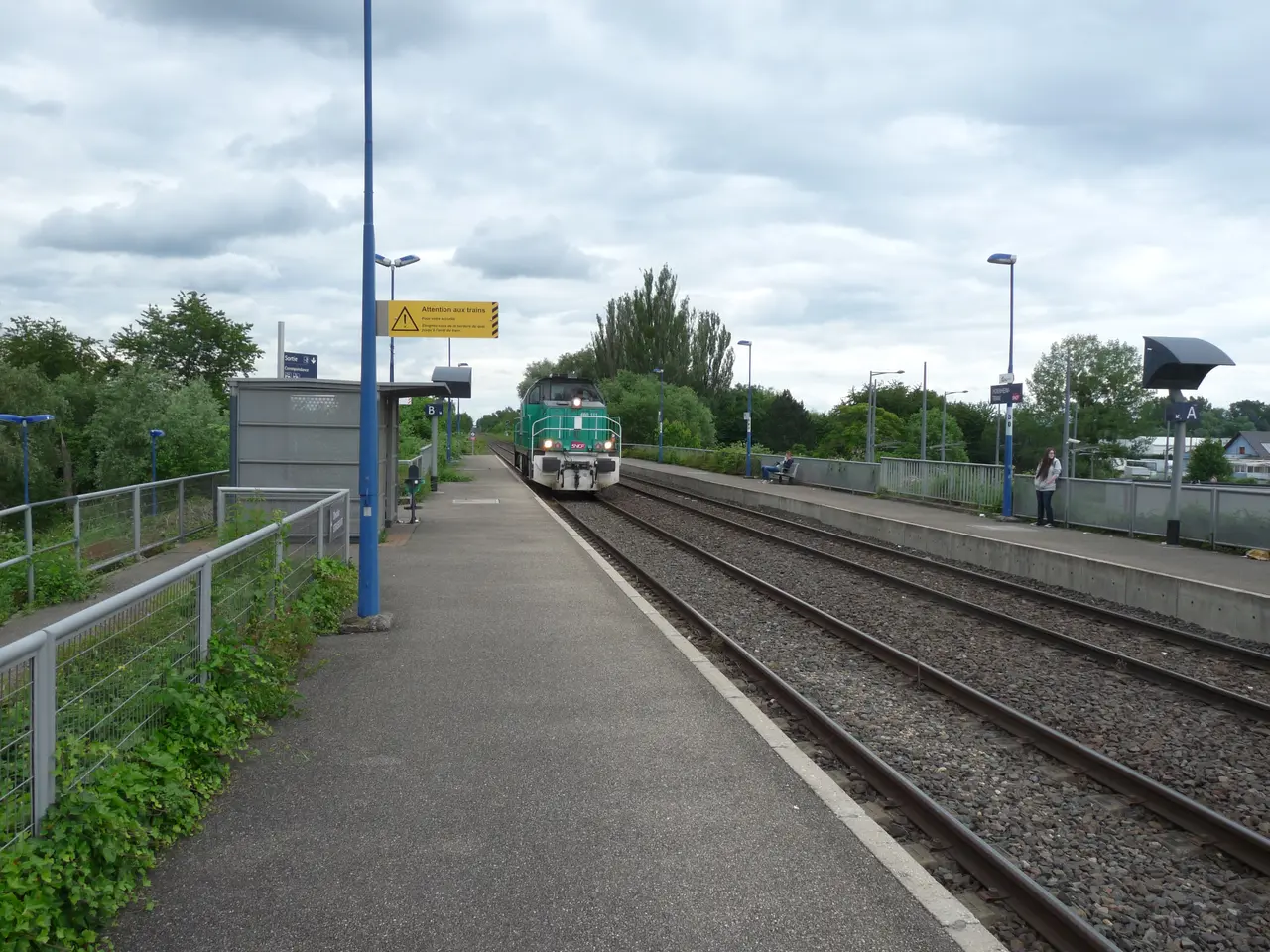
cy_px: 476
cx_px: 635
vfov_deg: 51.4
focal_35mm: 27
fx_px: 991
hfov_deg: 65.3
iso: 100
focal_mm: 4.8
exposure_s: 1/500
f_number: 3.2
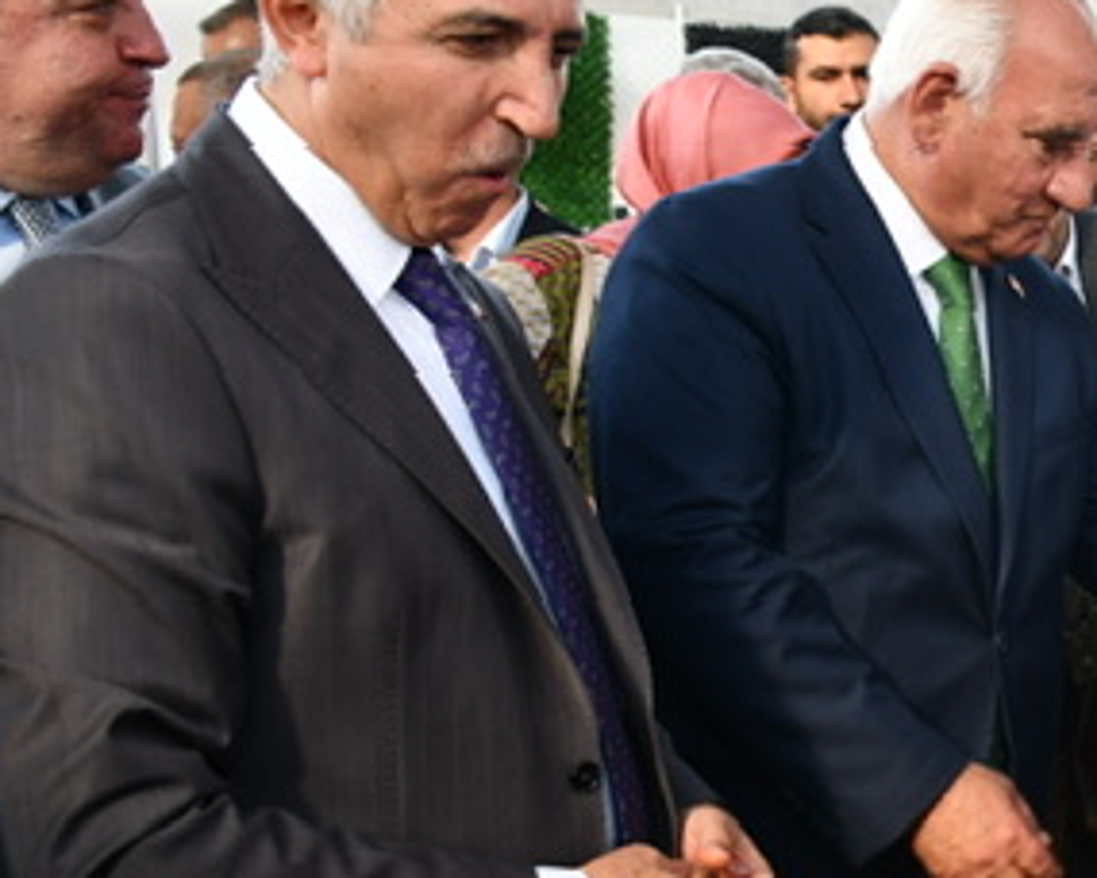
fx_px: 1851
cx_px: 1201
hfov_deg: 29.8
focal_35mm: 57
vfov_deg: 26.6
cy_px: 529
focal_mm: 18
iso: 280
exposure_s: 1/60
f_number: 4
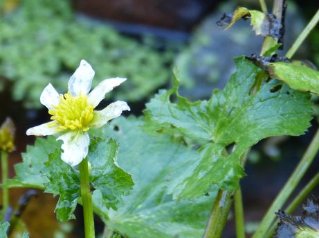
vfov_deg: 6.2
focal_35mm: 238
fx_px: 2192
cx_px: 94
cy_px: 156
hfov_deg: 8.3
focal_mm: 24.6
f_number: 3.6
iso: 250
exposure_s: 1/80
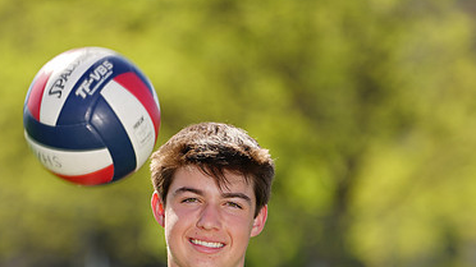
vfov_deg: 2.4
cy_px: 331
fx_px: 6309
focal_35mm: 500
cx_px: 240
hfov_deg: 4.3
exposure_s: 1/200
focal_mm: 306
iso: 64
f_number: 6.3
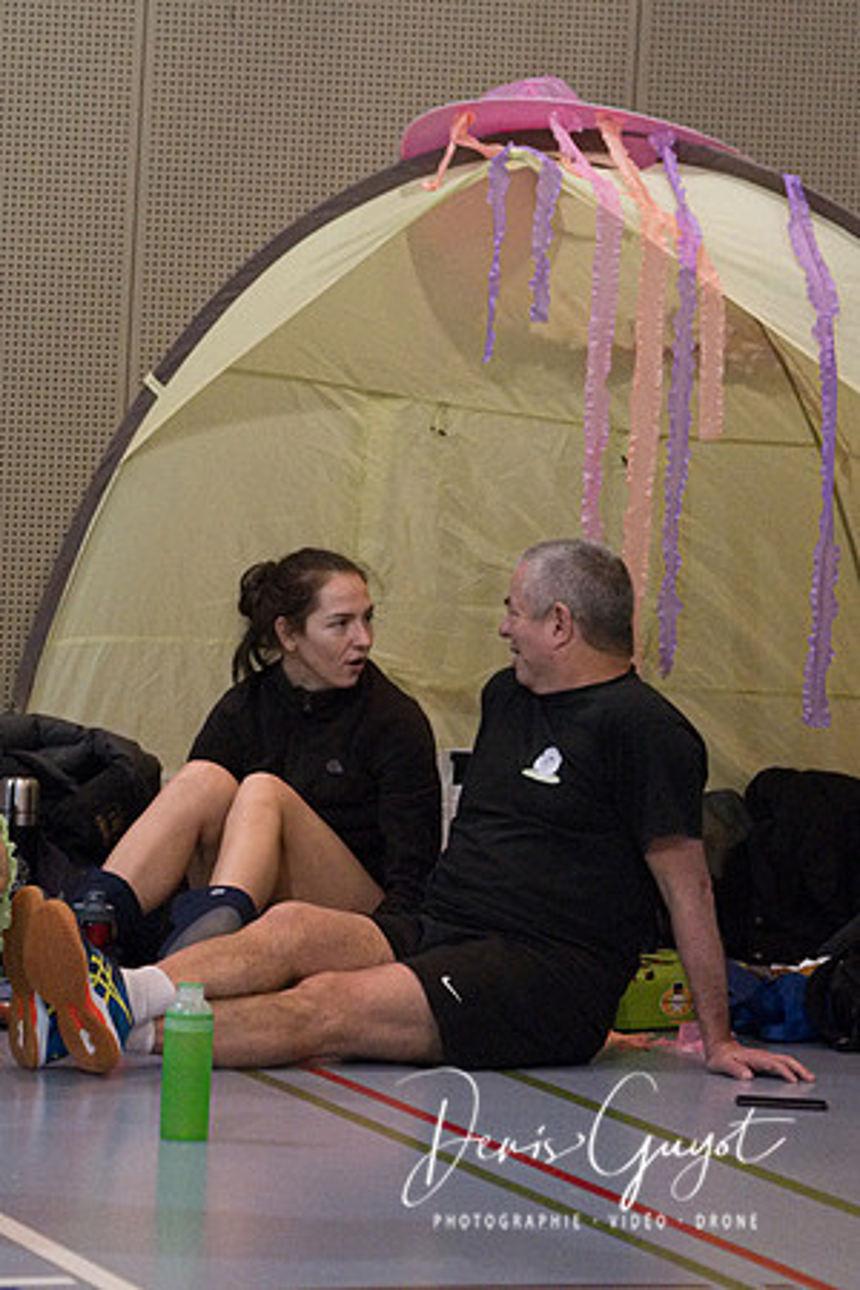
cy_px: 584
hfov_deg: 6.1
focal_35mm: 223
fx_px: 8001
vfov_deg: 9.2
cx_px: 197
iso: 6400
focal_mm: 90.6
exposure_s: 1/500
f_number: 2.8
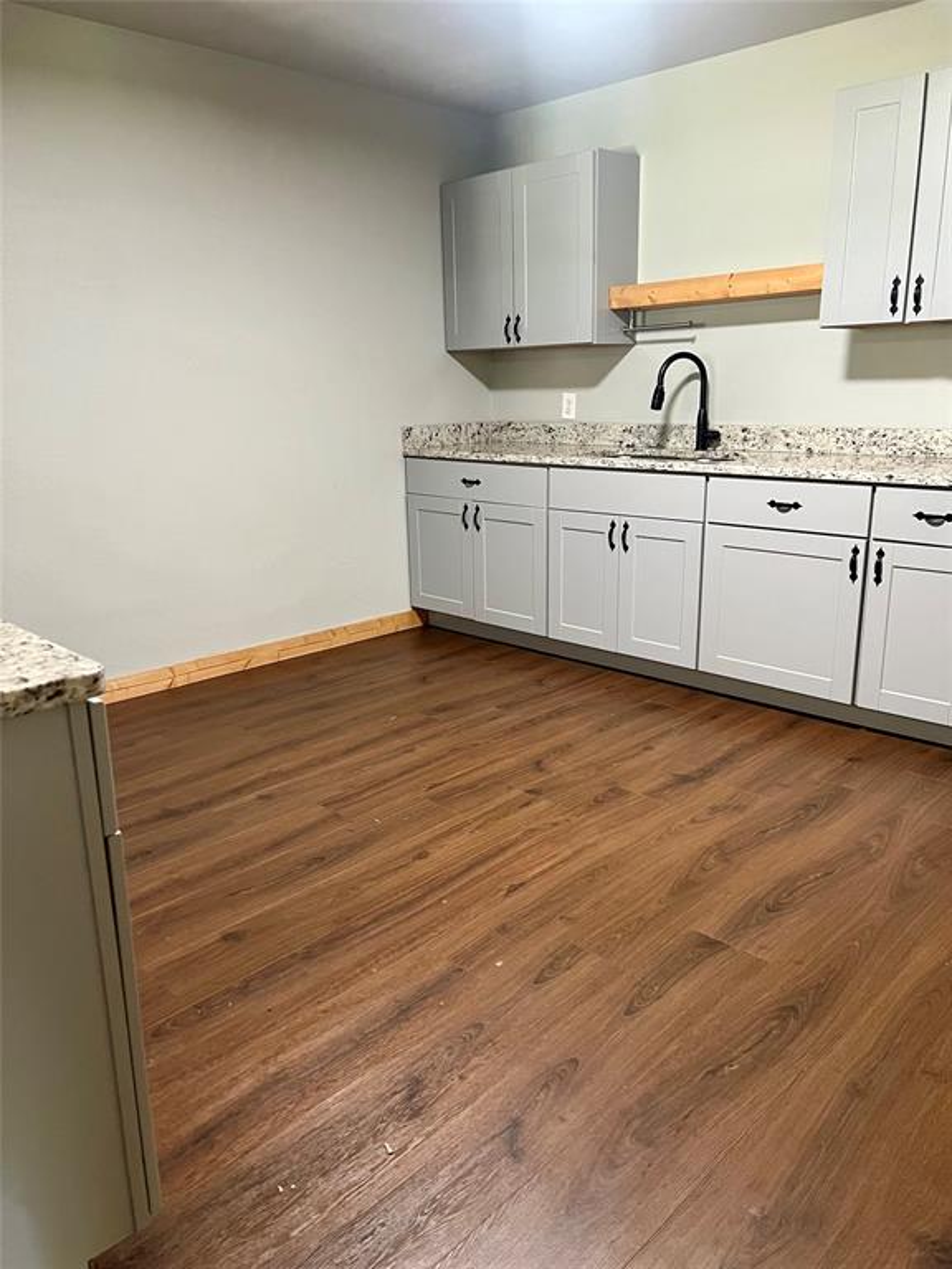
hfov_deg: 53.1
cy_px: 634
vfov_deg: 67.3
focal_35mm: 26
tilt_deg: -14.4
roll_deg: +1.4
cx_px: 476
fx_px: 953
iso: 320
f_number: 1.5
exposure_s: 1/60
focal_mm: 5.7
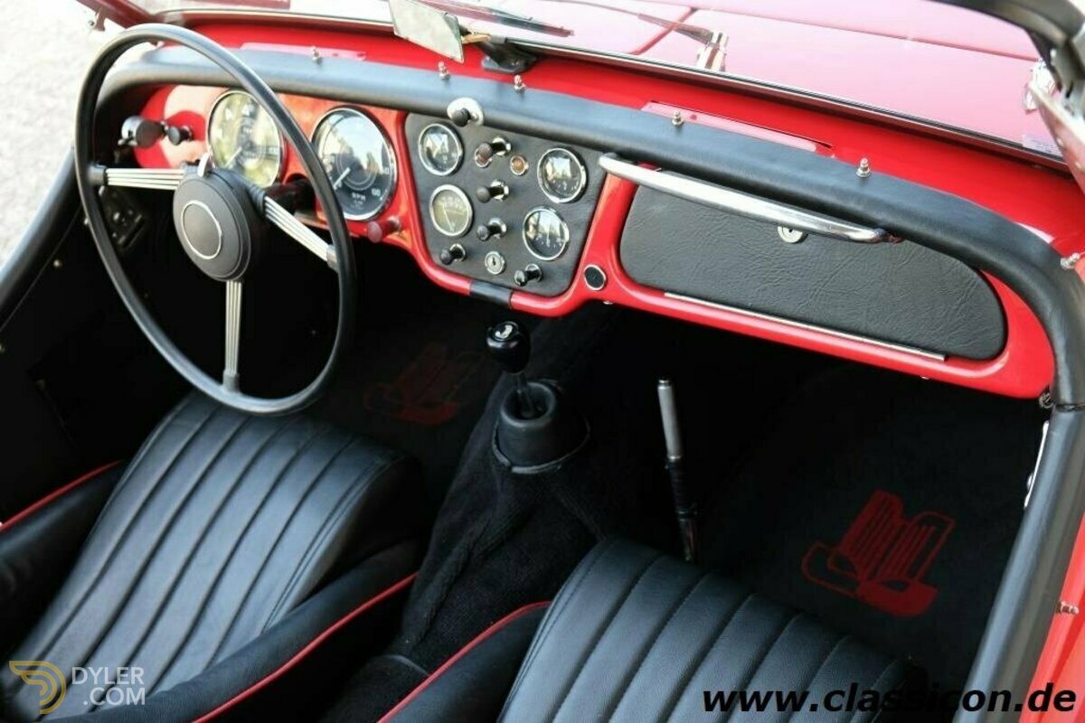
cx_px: 542
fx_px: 1205
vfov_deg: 33.4
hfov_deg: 48.5
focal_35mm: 40
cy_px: 362
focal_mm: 26.5
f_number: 3.2
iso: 200
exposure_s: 1/60
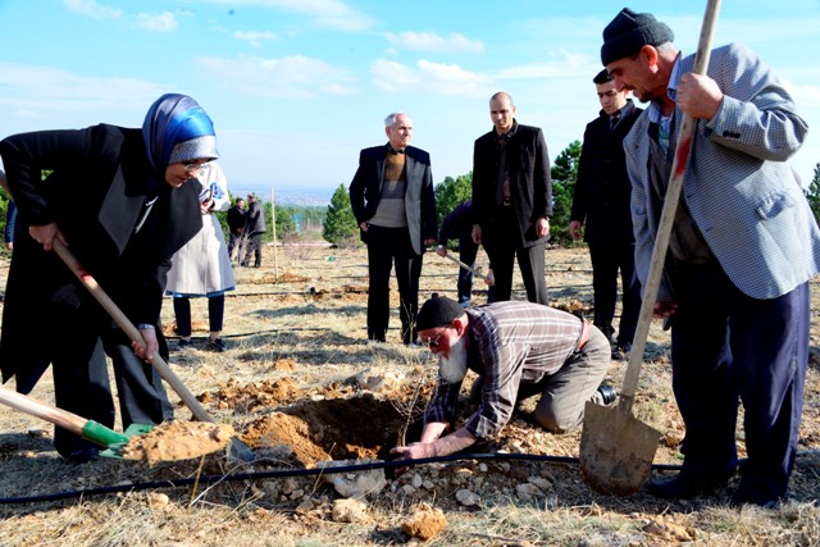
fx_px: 729
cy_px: 274
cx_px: 410
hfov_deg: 58.7
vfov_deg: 41.1
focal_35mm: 32
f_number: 9
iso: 200
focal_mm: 32
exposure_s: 1/160
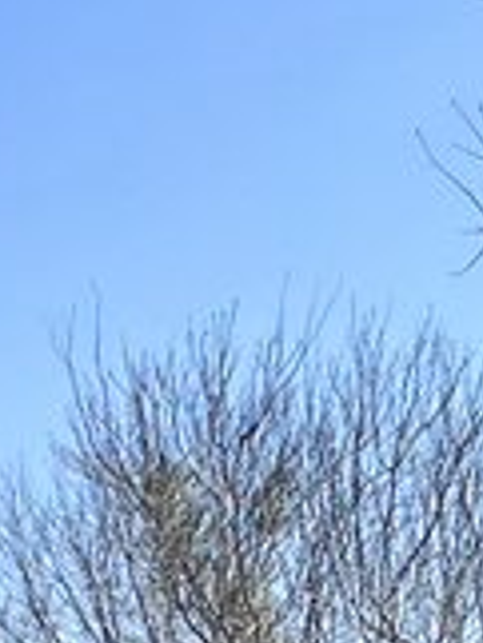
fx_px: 3233
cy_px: 1693
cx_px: -667
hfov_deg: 7.9
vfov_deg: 9.6
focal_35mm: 174
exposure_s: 1/4274
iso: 50
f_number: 1.5
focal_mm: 5.7
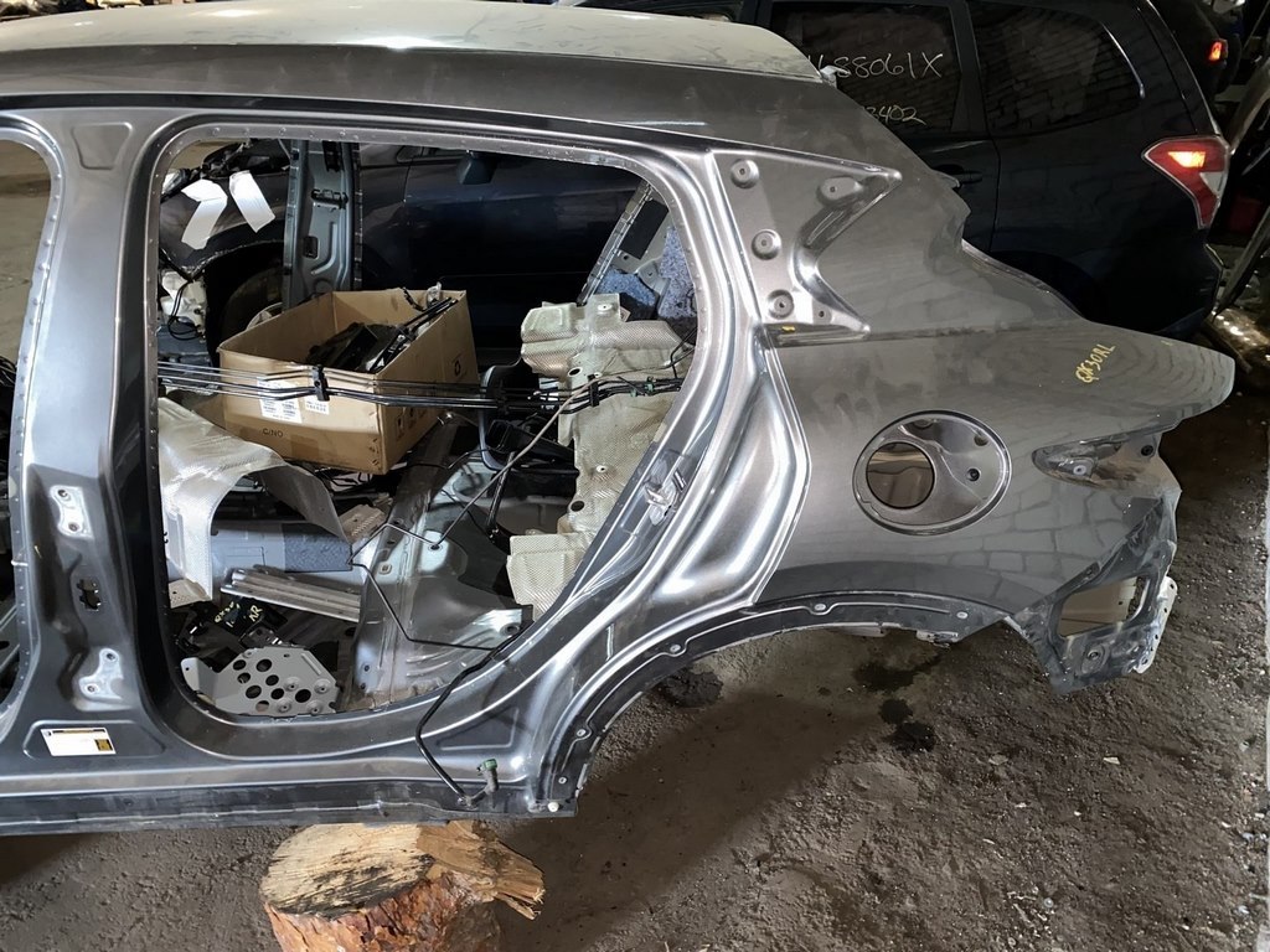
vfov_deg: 53.1
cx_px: 635
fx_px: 954
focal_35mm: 26
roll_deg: -0.2
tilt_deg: -27.6
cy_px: 476
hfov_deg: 67.3
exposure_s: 1/8
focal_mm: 4.25
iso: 125
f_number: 1.8
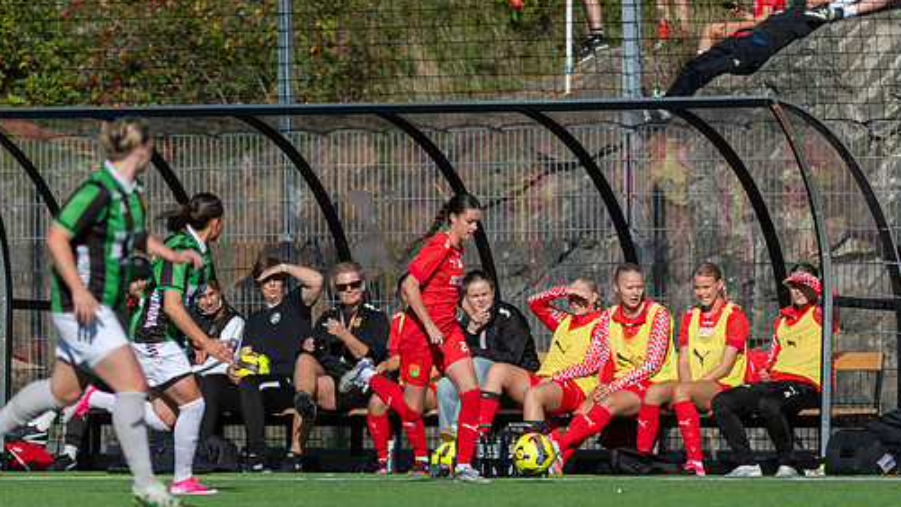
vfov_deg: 2.2
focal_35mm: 556
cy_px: 308
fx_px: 13285
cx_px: 469
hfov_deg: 3.9
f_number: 3.2
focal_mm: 300
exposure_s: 1/2000
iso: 100
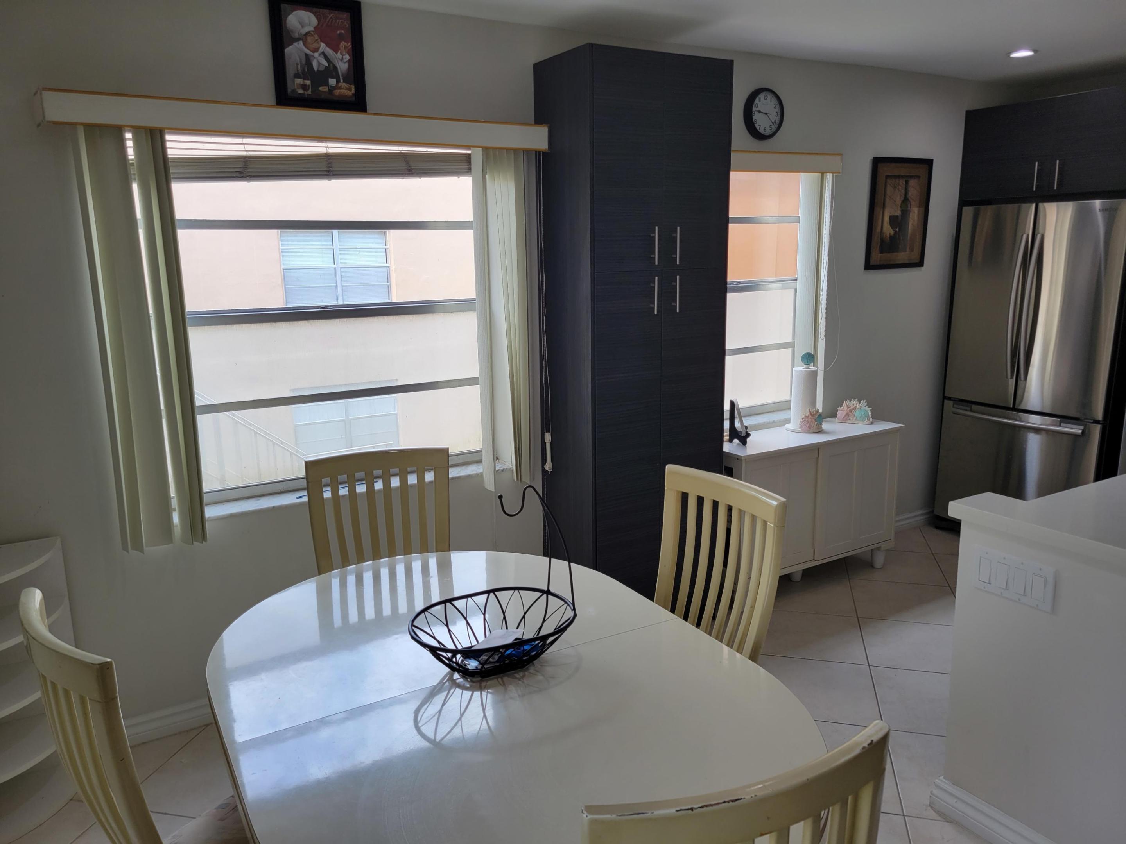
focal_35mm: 26
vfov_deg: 53.1
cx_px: 563
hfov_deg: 67.3
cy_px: 422
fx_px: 846
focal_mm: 5.4
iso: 40
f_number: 1.8
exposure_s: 1/208
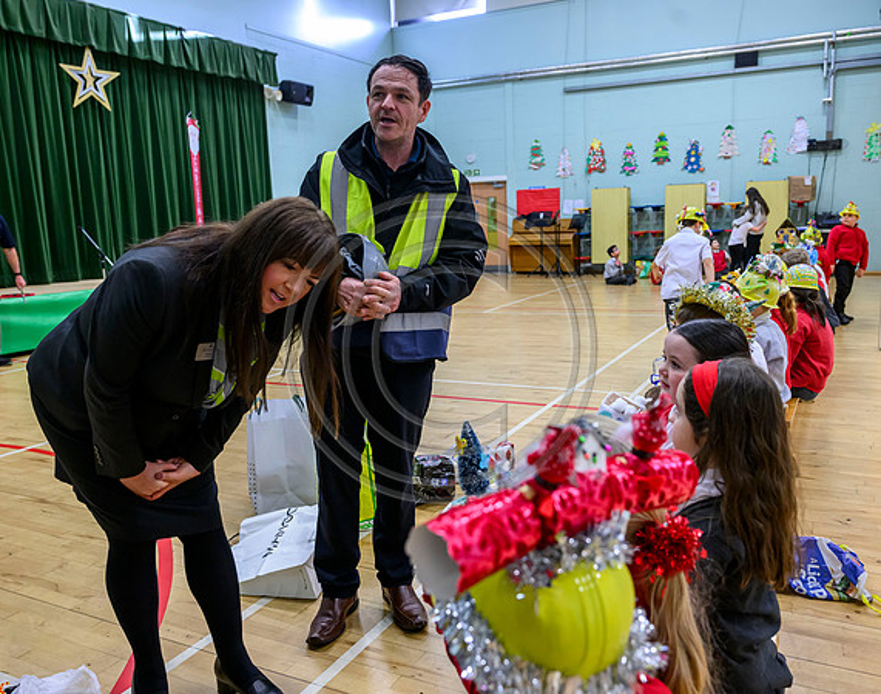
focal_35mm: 30
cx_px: 473
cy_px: 347
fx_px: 766
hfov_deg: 59.7
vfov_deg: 48.7
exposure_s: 1/160
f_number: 4
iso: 3200
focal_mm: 26.5
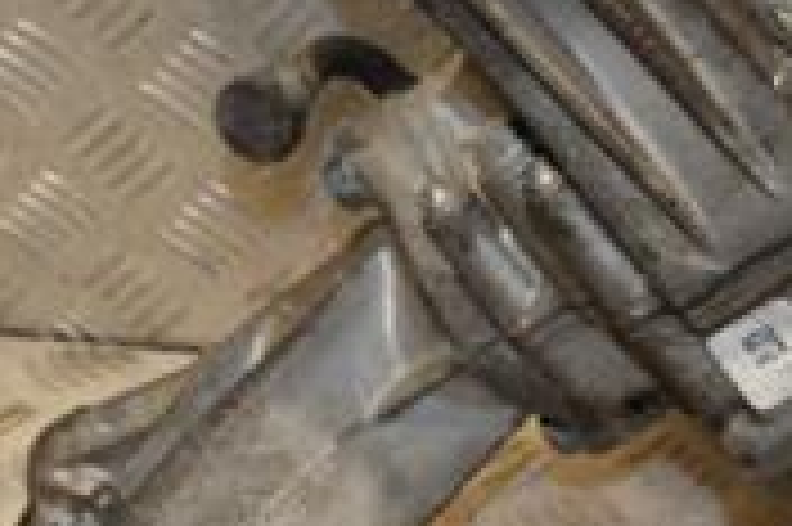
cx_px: 684
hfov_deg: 15.9
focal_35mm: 128
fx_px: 2807
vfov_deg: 10.7
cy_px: 234
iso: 800
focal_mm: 25
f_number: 5.6
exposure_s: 1/200
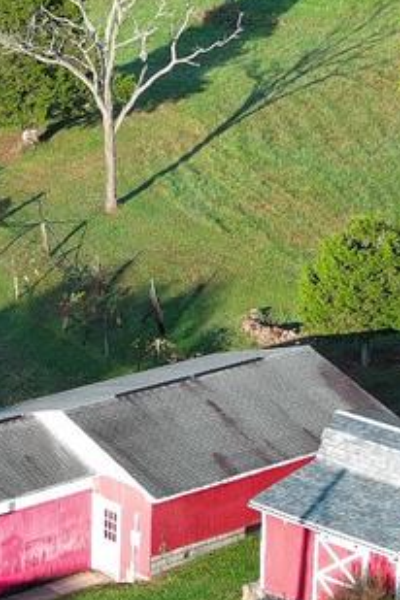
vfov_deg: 15.2
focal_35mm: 135
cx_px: -39
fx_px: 2250
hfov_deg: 10.0
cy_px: 235
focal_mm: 10.57
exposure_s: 1/326
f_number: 2.8
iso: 100
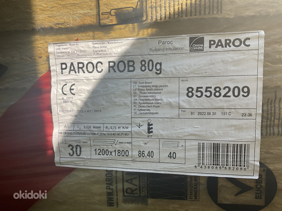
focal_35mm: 29
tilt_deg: -7.8
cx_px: 141
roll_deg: -0.3
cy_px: 106
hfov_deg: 61.7
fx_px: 236
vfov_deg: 48.2
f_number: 1.8
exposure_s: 1/650
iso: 16
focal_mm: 3
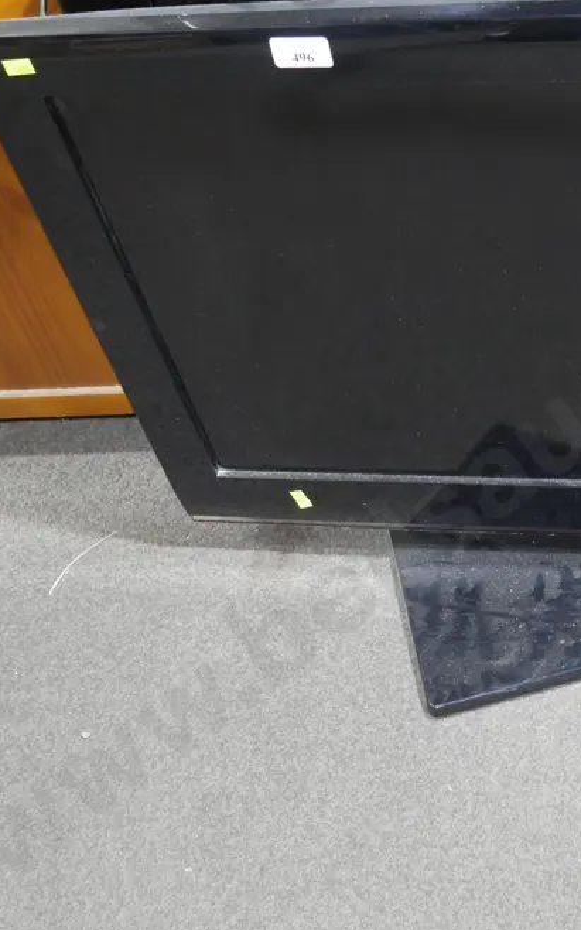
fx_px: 1673
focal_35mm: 66
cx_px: 565
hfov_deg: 19.2
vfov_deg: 31.1
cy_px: 430
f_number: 4.4
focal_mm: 20
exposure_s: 1/60
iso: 1600
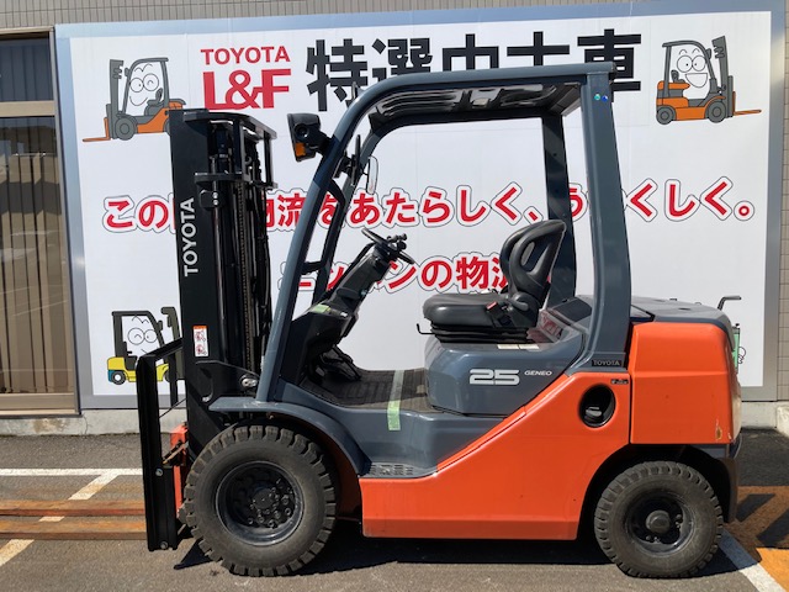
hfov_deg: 63.4
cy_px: 296
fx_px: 638
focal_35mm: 28
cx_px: 394
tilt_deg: -4.0
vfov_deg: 49.7
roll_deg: +0.2
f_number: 1.8
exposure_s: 1/2404
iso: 20
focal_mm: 3.99
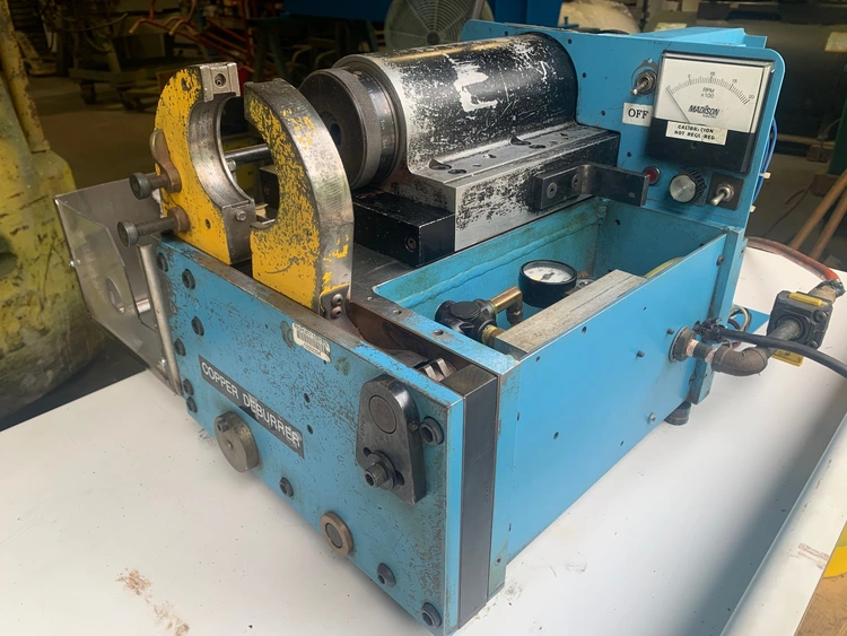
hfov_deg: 67.3
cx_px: 424
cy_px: 318
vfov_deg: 53.1
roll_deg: -0.3
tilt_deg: -28.1
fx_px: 636
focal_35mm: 26
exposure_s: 1/122
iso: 32
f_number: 1.8
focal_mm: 4.25
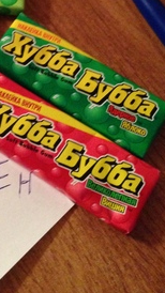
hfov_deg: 16.7
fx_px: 545
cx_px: -19
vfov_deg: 29.7
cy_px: 71
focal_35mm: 70
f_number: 2.4
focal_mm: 4.12
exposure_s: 1/15
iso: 500
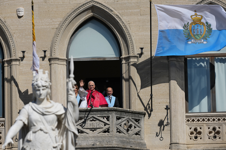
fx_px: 1883
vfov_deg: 4.6
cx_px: 113
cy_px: 75
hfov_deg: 6.9
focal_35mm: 300
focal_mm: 300
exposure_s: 1/2500
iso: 320
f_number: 6.3
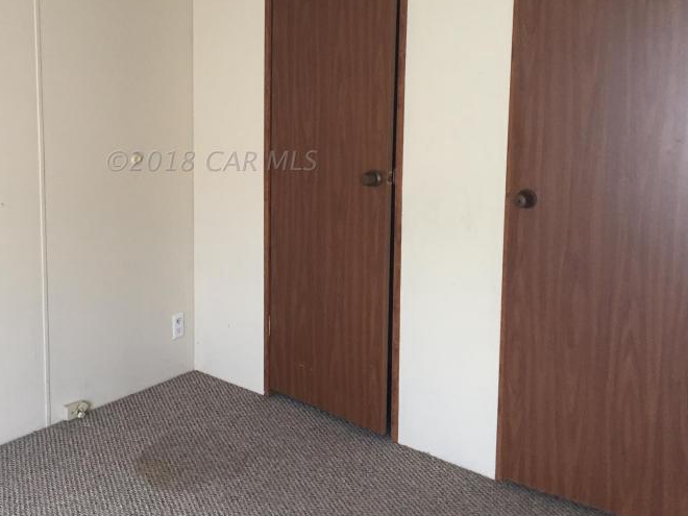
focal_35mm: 45
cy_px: 161
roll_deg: +0.3
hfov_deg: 41.4
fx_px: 894
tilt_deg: -8.3
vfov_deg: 31.9
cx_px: 212
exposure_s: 1/30
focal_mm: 4.15
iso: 125
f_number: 2.2
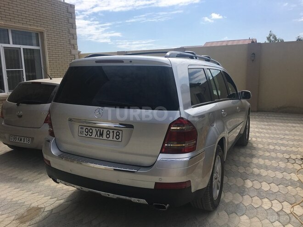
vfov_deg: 48.2
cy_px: 114
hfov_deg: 61.7
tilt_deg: -8.6
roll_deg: +2.1
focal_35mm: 29
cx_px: 152
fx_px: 254
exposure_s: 1/2653
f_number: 2.2
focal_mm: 4.15
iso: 25
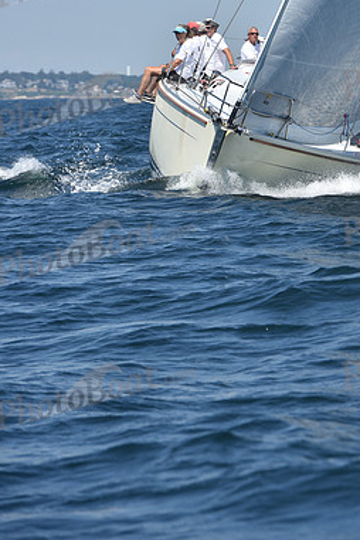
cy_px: 156
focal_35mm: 289
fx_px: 4335
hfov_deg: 4.8
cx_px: 269
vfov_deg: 7.1
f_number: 8
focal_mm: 190
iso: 200
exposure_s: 1/1000
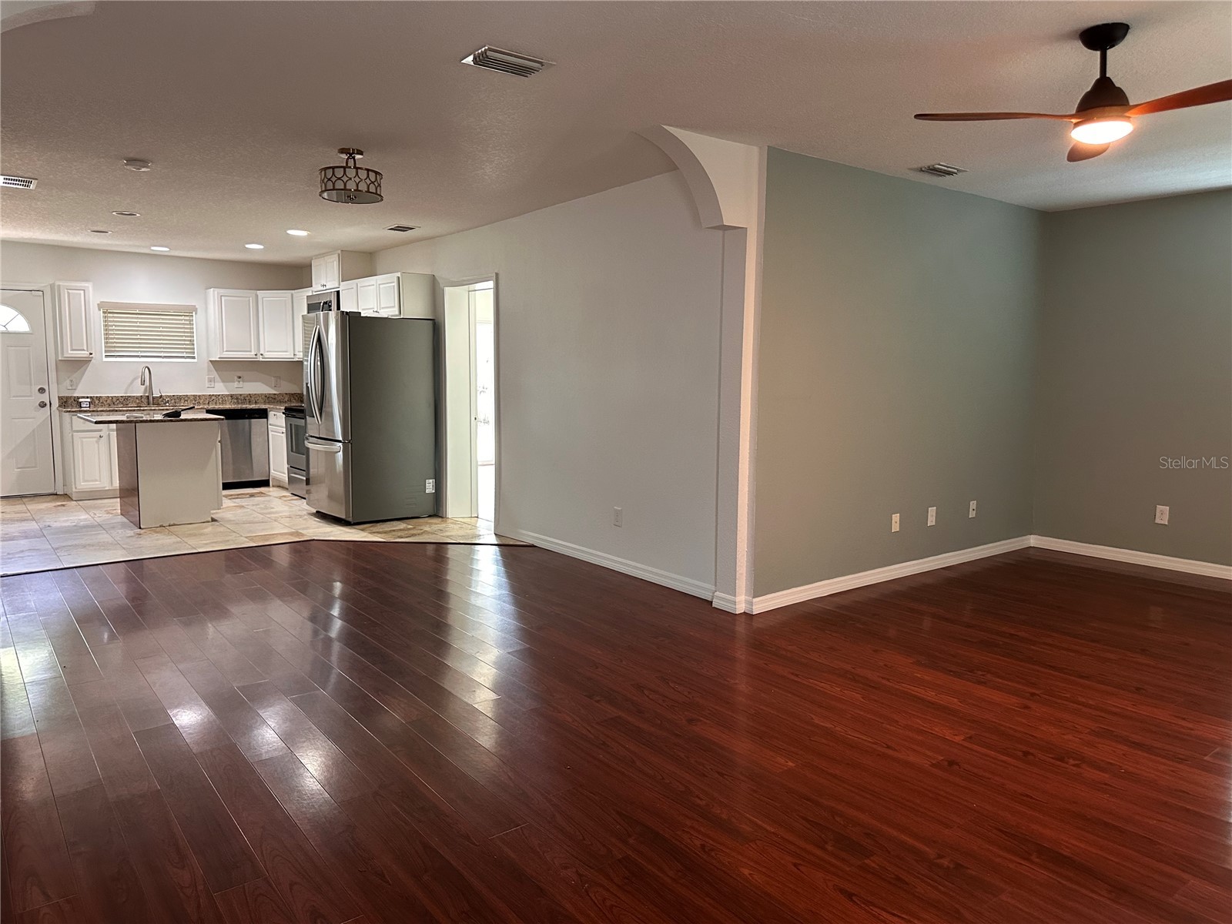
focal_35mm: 24
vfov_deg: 56.8
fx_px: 854
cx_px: 616
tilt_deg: -5.8
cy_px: 462
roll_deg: -0.7
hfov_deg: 71.6
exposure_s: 1/60
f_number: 1.78
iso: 400
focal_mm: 6.86
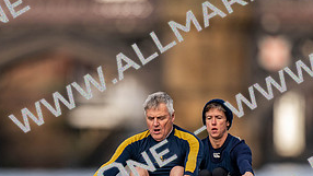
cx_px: 144
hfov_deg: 1.7
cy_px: 136
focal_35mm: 1275
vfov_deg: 1.0
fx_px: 10584
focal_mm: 600
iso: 640
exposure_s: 1/2500
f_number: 4
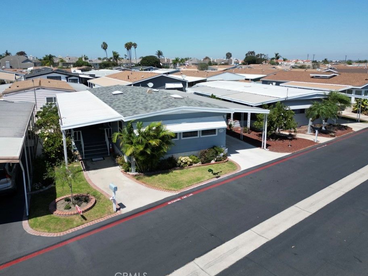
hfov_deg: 65.3
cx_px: 174
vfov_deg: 51.3
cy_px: 127
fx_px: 287
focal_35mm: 27
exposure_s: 1/4000
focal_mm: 6.72
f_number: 1.7
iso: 130
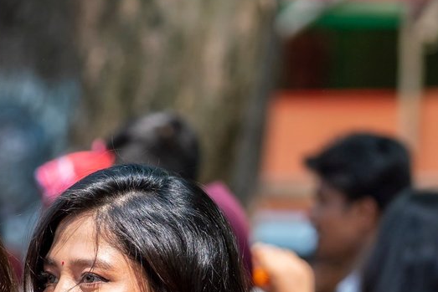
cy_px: 417
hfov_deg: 4.1
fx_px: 6121
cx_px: -180
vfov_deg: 2.7
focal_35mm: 503
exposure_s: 1/160
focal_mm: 137
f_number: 4
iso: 100
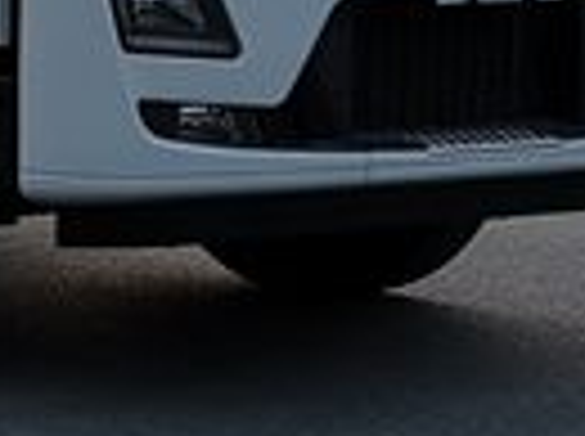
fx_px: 3509
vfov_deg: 6.9
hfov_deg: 9.2
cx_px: -369
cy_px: -382
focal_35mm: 208
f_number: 1.8
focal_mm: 4.75
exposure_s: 1/388
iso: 50
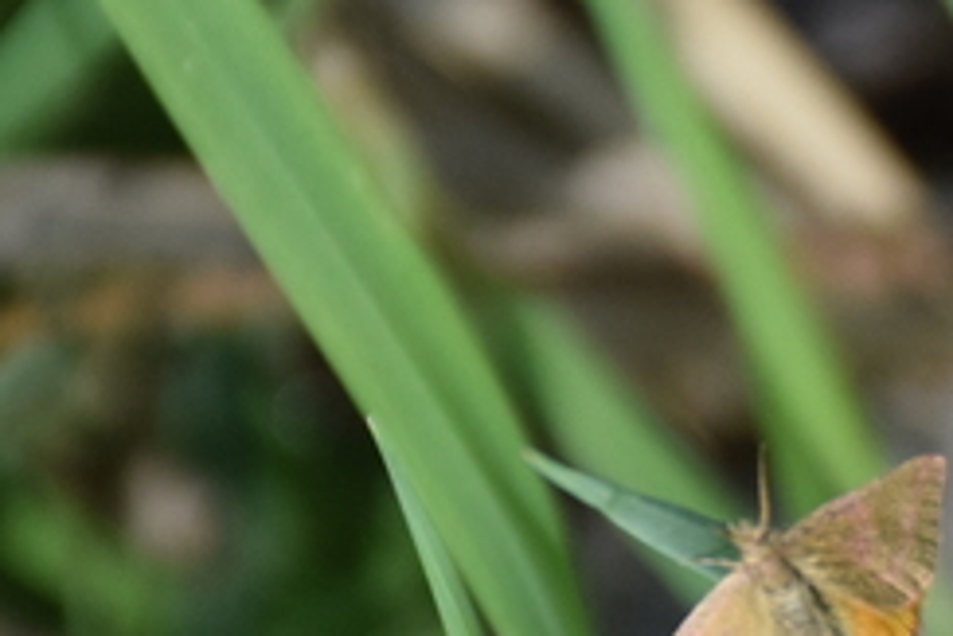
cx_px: 1387
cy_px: 445
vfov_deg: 1.7
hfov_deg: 2.5
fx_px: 21852
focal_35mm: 825
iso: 1000
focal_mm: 140
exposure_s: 1/1250
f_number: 7.1
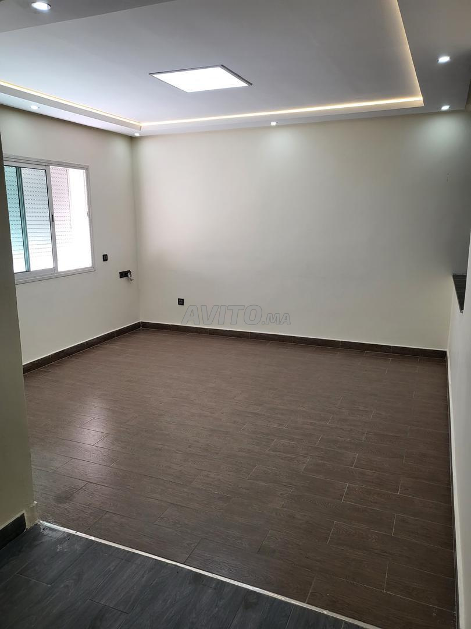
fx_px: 472
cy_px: 314
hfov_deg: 53.1
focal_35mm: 26
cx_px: 236
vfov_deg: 67.3
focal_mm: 4.25
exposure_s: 1/100
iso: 80
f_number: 1.8
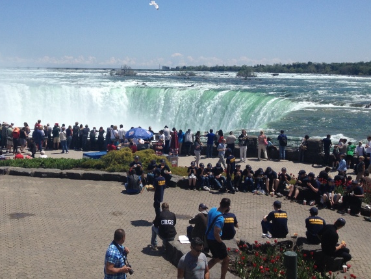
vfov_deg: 29.6
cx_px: 127
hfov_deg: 38.5
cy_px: 101
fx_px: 525
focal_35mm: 49
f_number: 2.4
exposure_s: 1/2632
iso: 50
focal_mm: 4.28
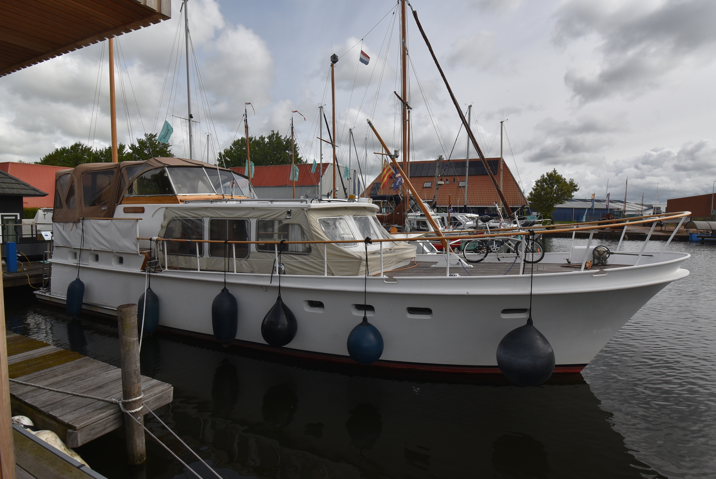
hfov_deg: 85.4
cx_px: 358
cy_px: 240
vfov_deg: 63.3
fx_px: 388
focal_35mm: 20
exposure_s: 1/200
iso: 100
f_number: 11
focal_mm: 13
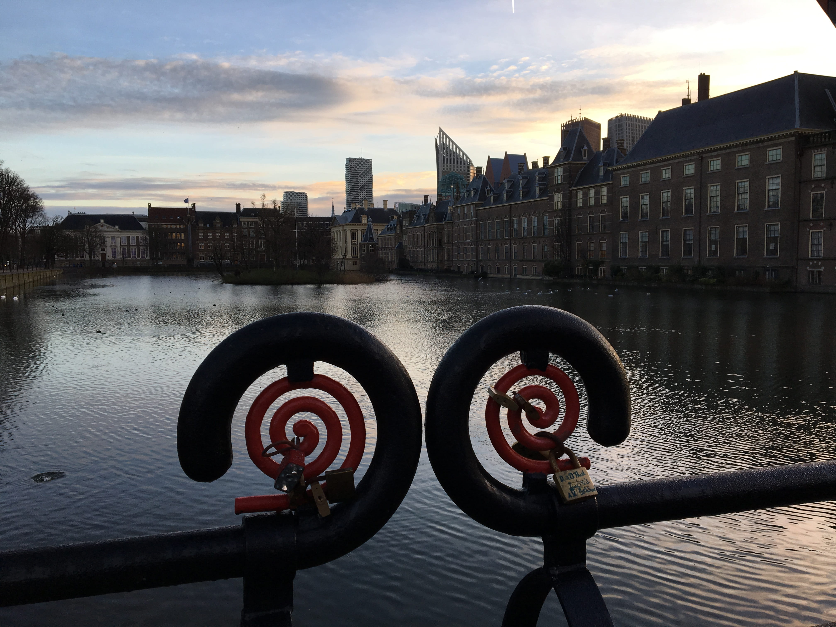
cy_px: 314
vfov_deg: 48.2
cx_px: 418
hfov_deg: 61.7
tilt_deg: -4.1
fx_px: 700
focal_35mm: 29
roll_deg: +0.8
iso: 25
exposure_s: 1/210
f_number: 2.2
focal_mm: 4.15
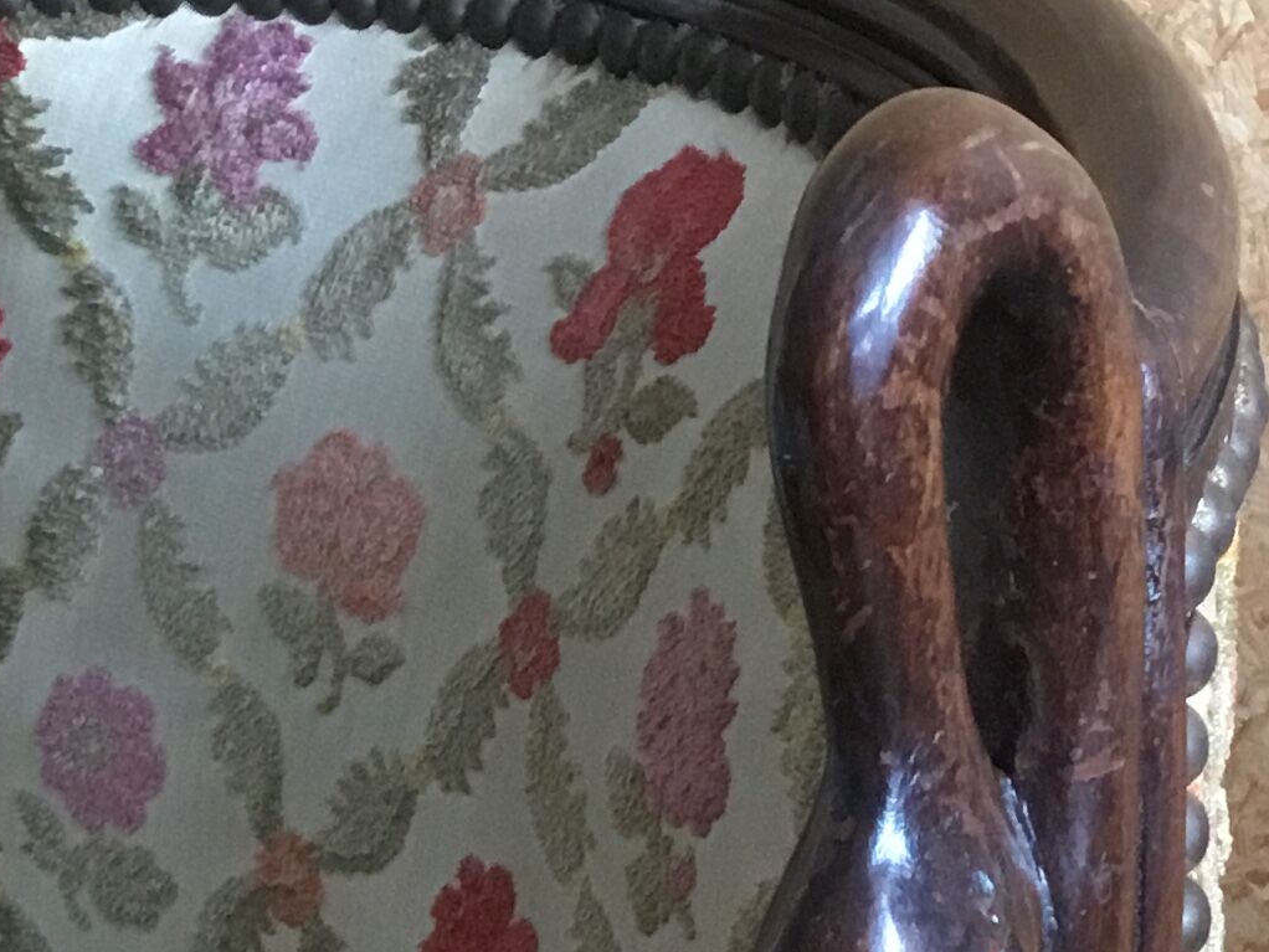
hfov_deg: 19.4
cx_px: 1199
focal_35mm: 99
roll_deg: +3.2
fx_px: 3630
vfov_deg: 14.8
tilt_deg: -27.6
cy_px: 794
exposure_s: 1/33
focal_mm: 3.3
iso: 160
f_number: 2.4
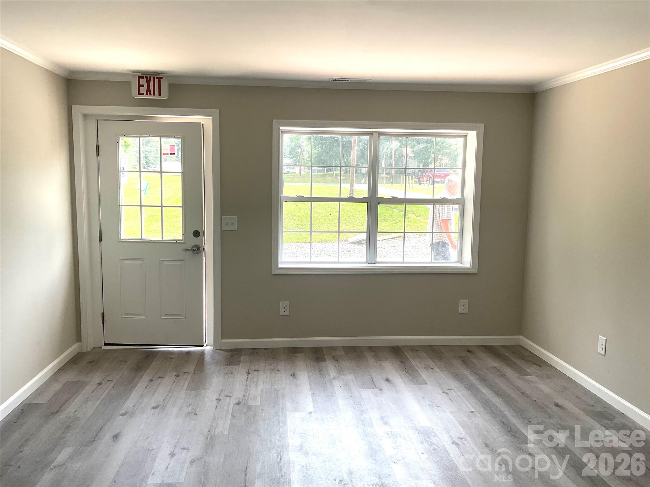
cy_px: 244
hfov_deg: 61.7
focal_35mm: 29
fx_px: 545
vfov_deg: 48.2
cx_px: 325
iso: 16
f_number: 1.8
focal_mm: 3
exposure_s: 1/180
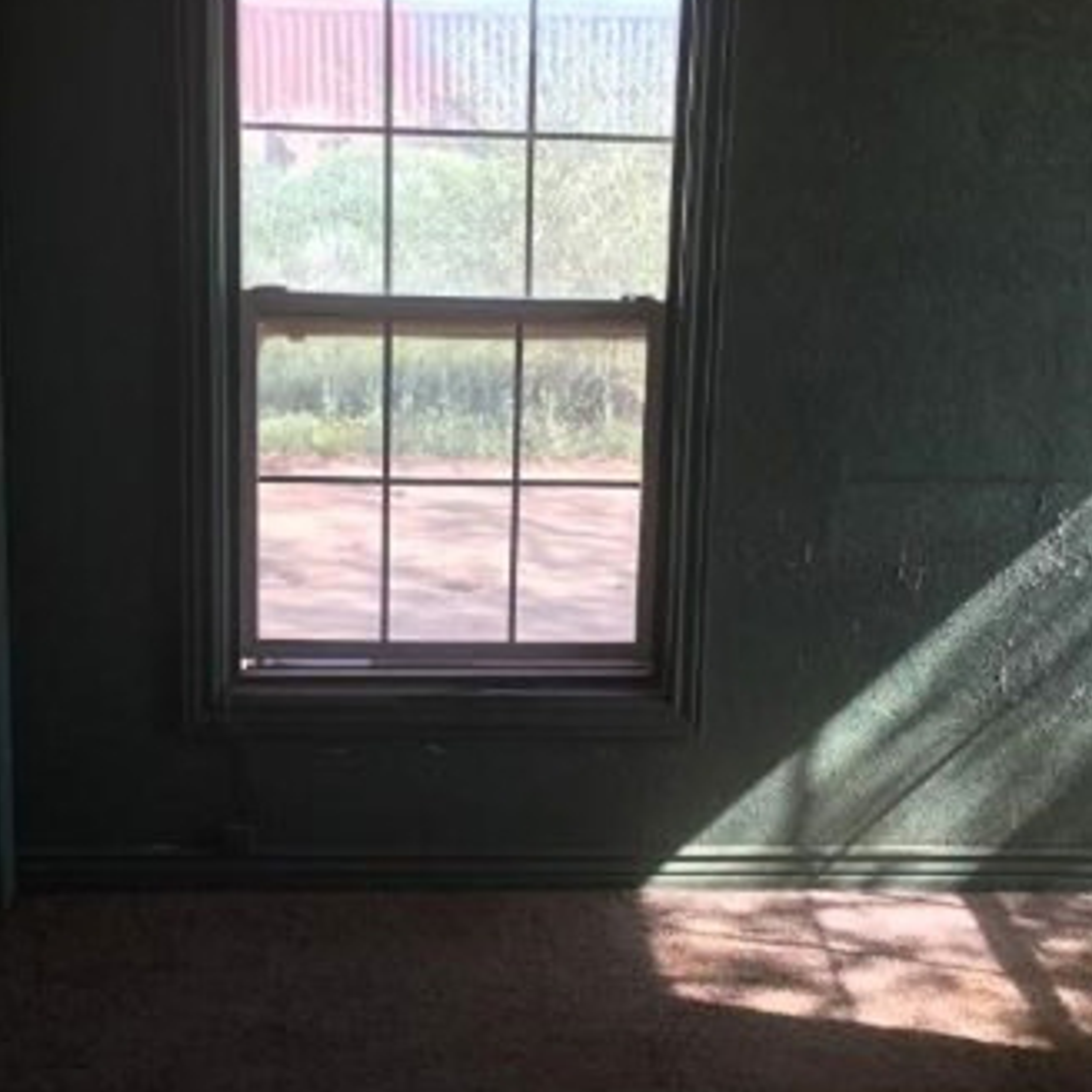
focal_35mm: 50
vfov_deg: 34.0
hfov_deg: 34.0
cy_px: 483
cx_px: 633
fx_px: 1785
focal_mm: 4.15
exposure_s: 1/120
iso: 25
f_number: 2.2
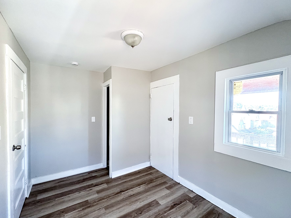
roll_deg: -0.5
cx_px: 145
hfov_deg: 94.5
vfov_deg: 78.1
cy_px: 112
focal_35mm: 16
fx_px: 135
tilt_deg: -0.4
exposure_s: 1/60
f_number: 2.2
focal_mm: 2.22
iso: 250
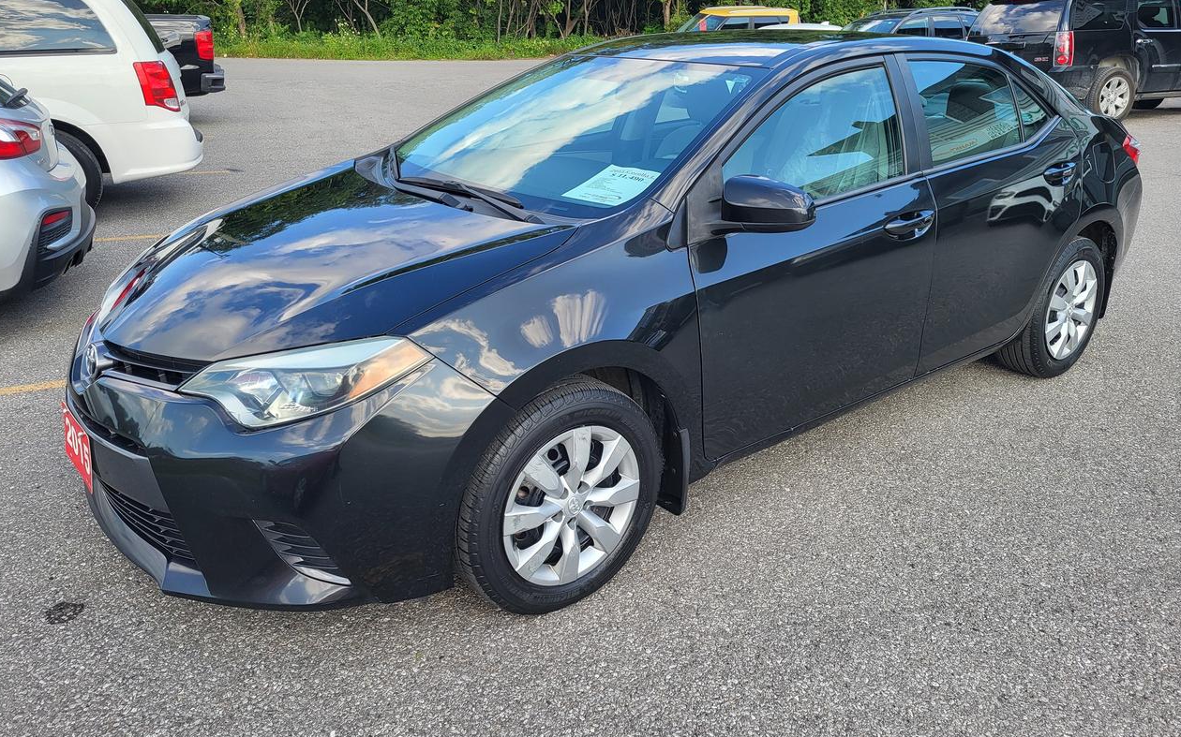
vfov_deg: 44.4
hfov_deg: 66.5
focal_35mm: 28
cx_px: 590
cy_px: 313
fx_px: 901
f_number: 1.8
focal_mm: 5.4
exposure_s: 1/449
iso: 40
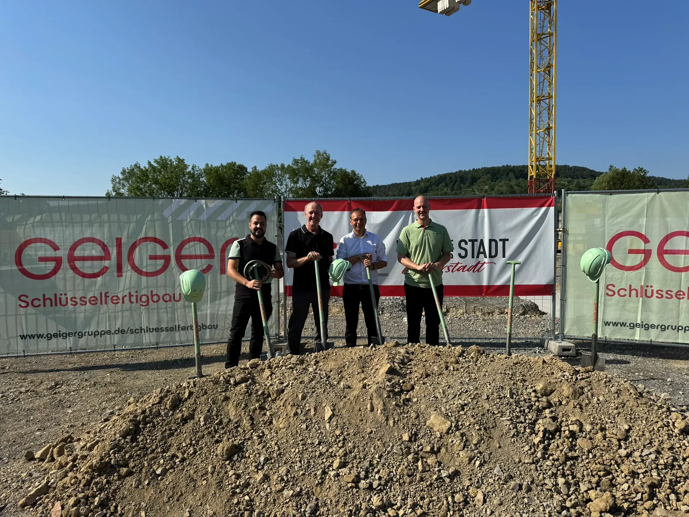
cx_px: 344
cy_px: 258
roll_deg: +0.6
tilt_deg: -2.2
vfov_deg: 56.8
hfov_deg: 71.6
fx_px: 478
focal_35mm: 24
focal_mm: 6.76
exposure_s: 1/5814
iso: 80
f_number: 1.78
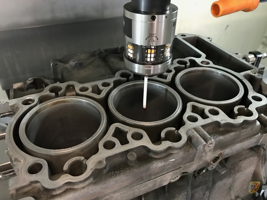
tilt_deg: -37.8
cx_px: 134
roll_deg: -1.4
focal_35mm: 28
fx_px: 216
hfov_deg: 63.4
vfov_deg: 49.7
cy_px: 100
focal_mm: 3.99
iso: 100
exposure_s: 1/6
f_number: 1.8
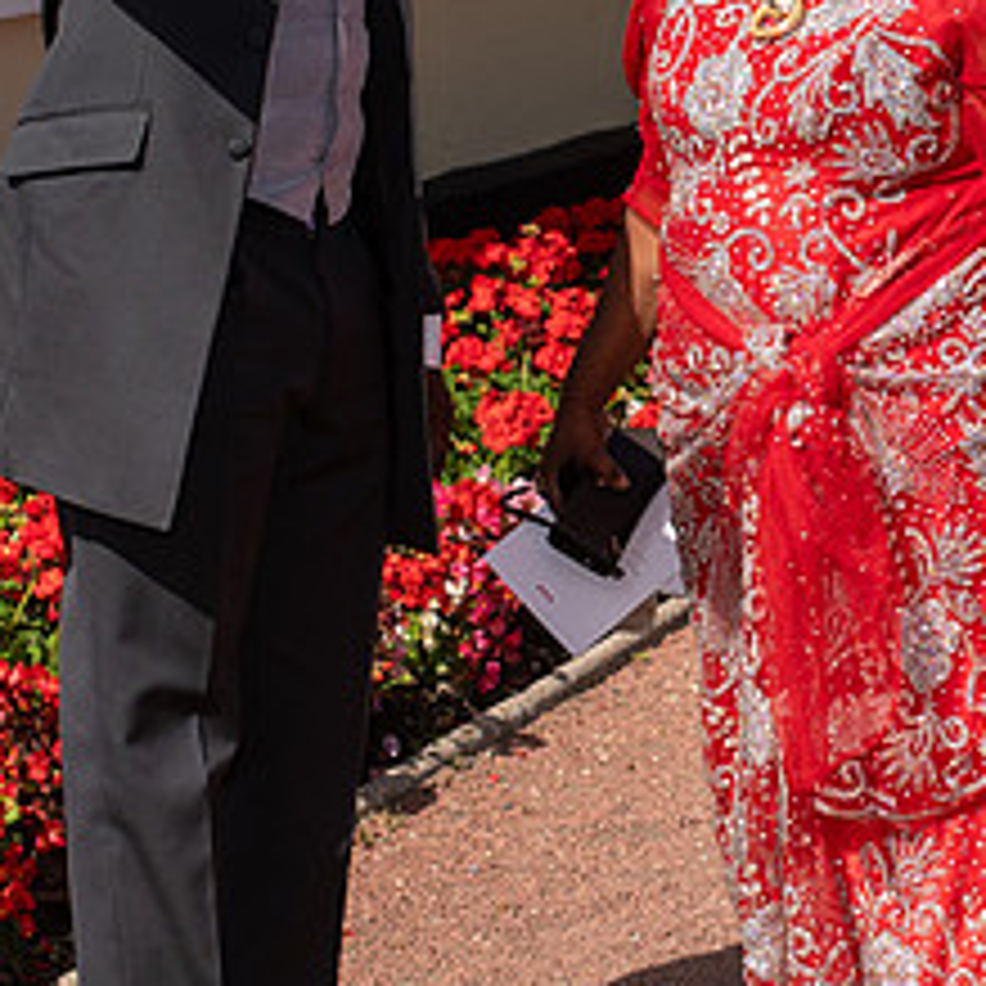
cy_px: 272
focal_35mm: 153
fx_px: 4931
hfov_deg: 11.3
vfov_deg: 11.4
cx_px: 932
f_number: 4
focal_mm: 35
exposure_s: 1/1250
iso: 100
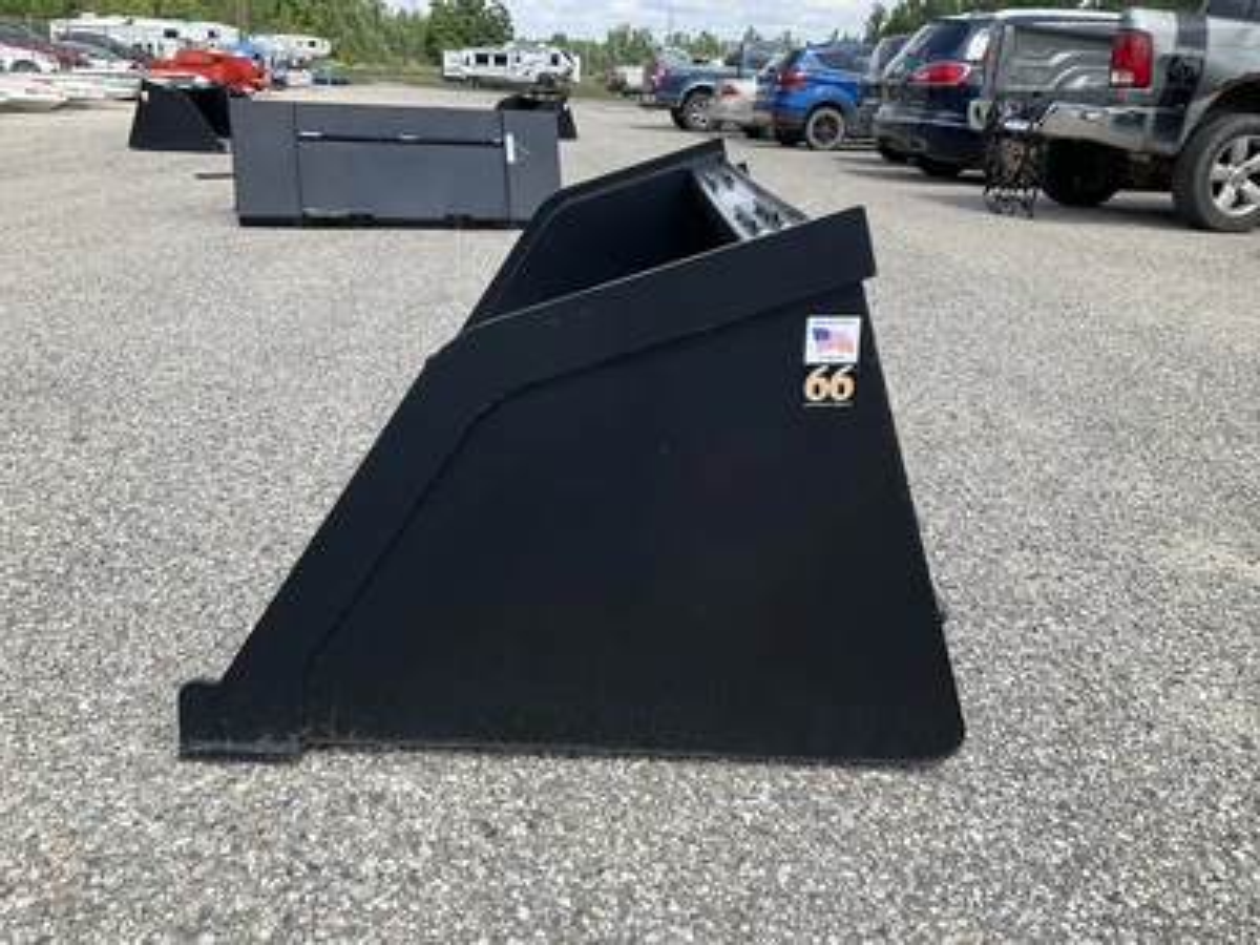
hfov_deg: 61.7
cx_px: 630
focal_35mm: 29
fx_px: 1056
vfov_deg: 48.2
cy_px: 472
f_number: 1.8
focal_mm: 3
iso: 25
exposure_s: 1/842
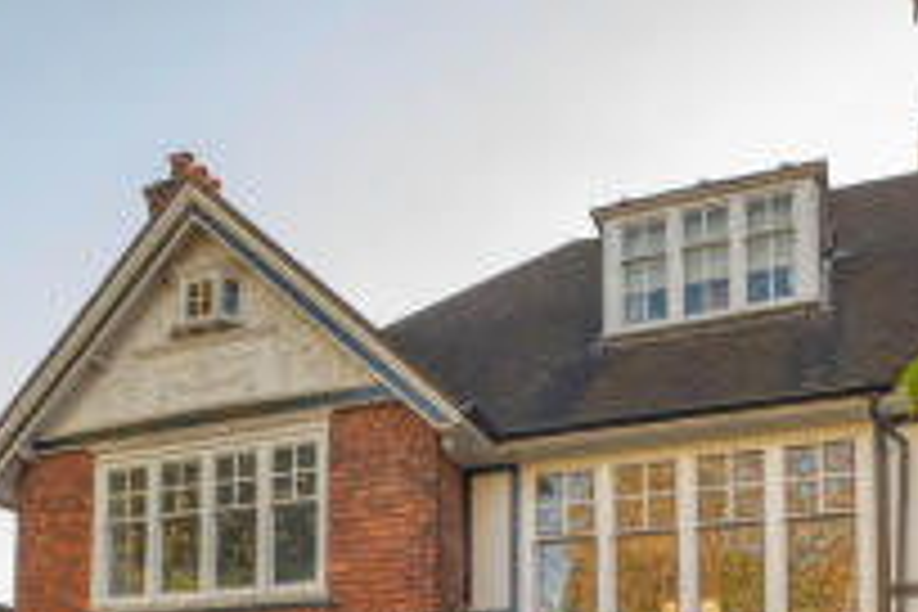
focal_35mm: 35
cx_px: 504
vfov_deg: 32.3
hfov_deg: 54.3
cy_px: 709
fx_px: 892
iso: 400
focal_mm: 10
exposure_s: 1/160
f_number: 5.6
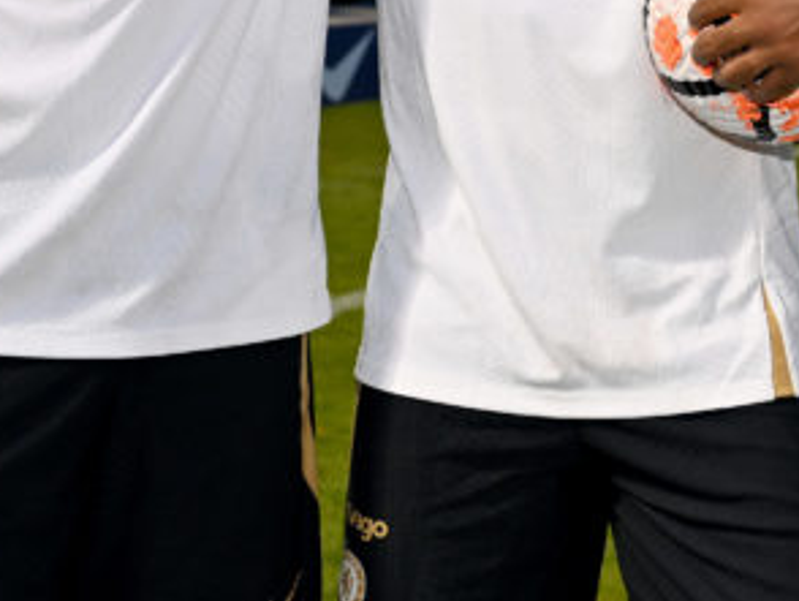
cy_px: -124
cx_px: 633
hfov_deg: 17.9
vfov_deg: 13.3
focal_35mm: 109
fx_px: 2510
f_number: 4
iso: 800
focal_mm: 32.5
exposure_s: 1/320
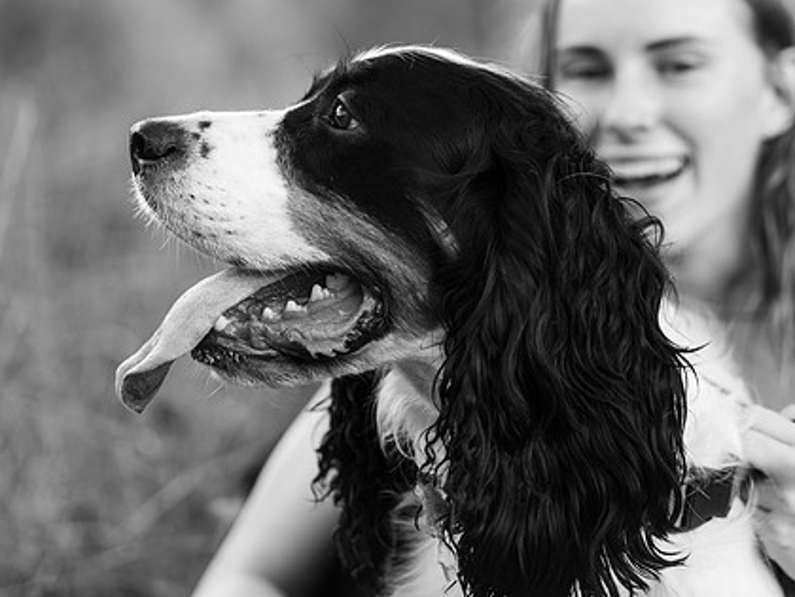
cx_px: 547
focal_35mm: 127
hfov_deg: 15.5
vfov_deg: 11.7
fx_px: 2917
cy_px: 194
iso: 400
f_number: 2.5
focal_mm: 85
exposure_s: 1/320
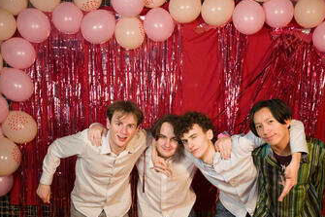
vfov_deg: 34.9
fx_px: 344
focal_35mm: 38
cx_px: 170
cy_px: 120
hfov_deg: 50.6
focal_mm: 31.9
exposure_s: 1/160
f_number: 4.5
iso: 4000
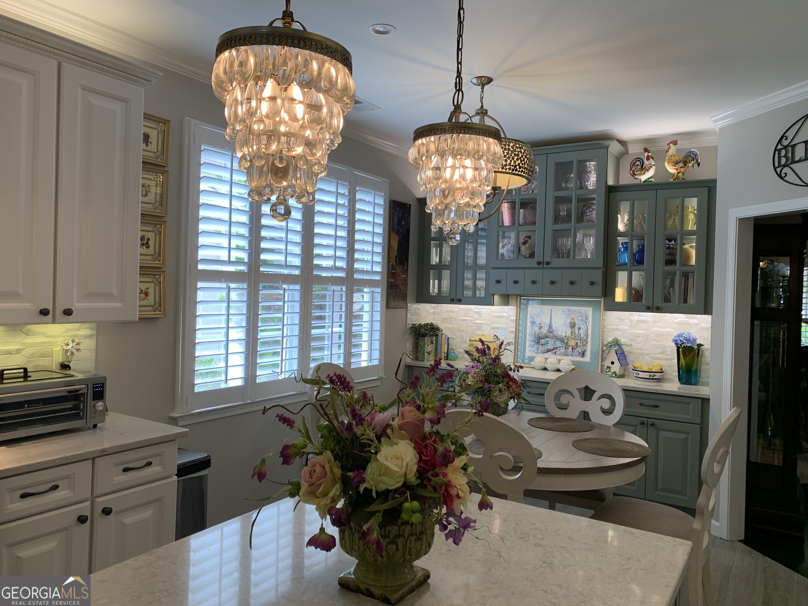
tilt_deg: -0.7
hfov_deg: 67.3
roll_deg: -2.9
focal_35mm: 26
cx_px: 404
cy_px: 303
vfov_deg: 53.1
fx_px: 607
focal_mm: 4.25
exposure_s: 1/120
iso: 80
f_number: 1.8
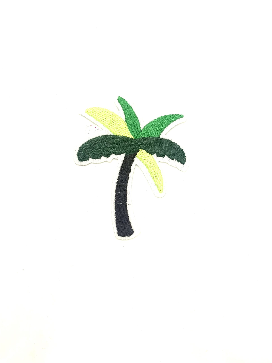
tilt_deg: -81.1
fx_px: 272
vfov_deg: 67.3
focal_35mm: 26
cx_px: 136
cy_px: 182
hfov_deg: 53.1
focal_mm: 4.25
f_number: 1.8
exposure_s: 1/121
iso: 100
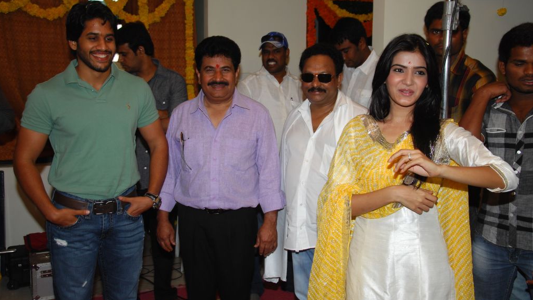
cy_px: 133
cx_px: 266
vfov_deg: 29.0
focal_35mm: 41
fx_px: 580
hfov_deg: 49.4
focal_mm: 26
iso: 200
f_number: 5.6
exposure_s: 1/160
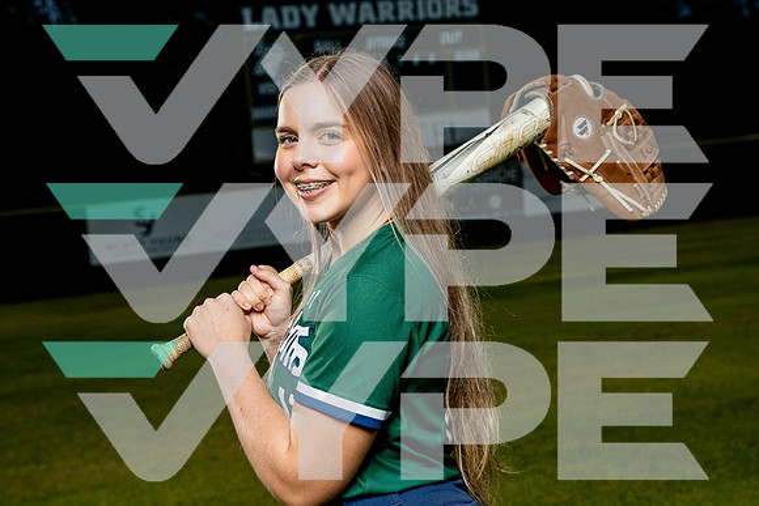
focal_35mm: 58
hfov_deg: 34.5
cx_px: 380
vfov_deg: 23.4
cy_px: 253
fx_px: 1221
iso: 400
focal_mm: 54
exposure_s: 1/250
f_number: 5.6
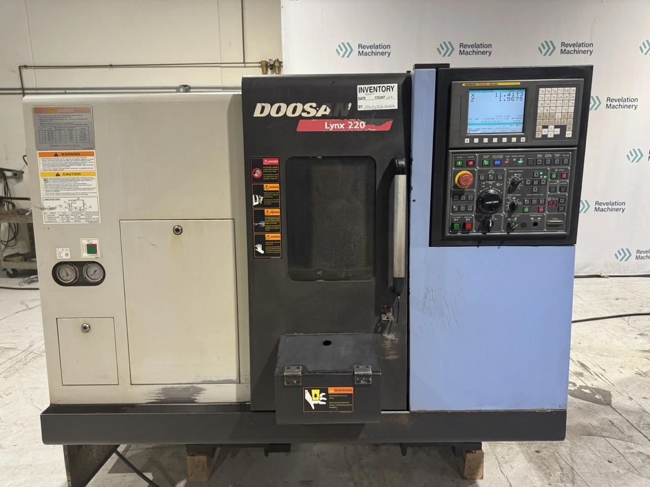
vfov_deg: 56.8
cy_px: 244
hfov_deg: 71.6
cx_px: 325
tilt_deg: -12.2
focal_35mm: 24
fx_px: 451
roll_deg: +0.3
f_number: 1.78
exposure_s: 1/120
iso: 200
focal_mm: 6.76
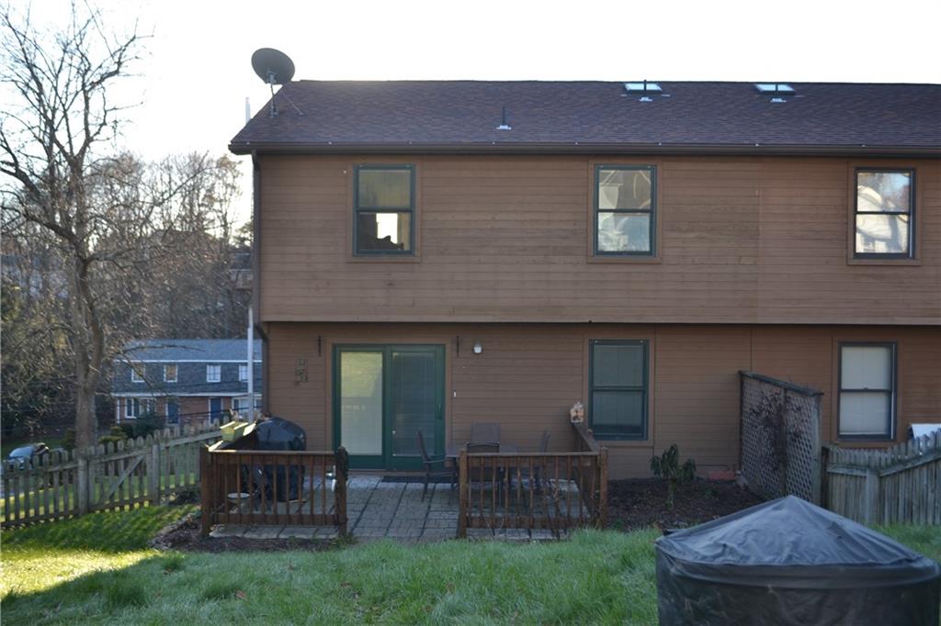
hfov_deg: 53.1
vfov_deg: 36.8
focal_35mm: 36
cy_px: 313
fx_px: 941
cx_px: 470
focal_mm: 24
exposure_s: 1/125
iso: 140
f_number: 4
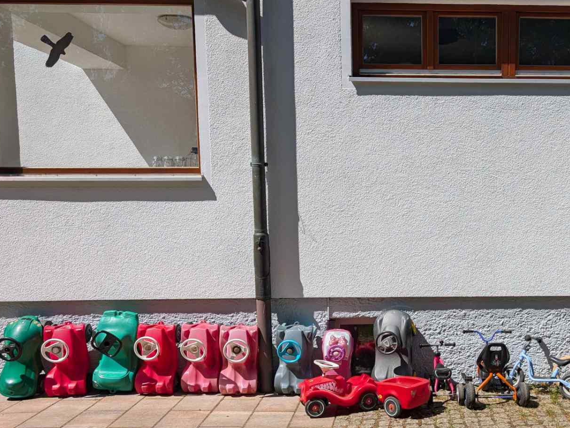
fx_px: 626
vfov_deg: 37.5
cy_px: 269
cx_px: 436
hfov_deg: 46.9
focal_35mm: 38
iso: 31
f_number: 1.7
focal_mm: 6.9
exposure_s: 1/10638
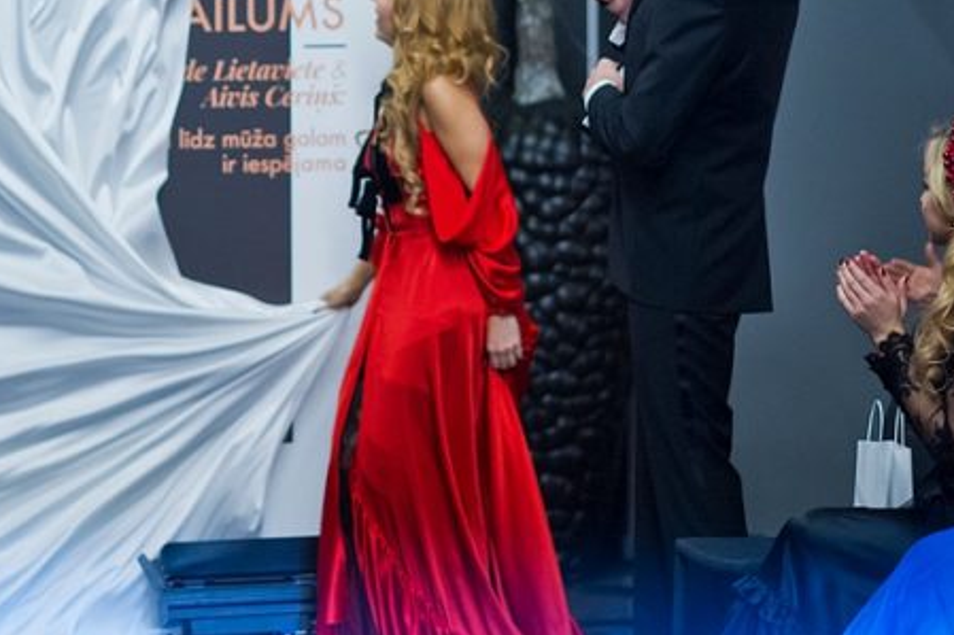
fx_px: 5139
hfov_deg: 10.6
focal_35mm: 194
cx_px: 215
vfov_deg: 7.1
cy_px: 73
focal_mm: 85
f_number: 1.4
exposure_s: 1/320
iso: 1400
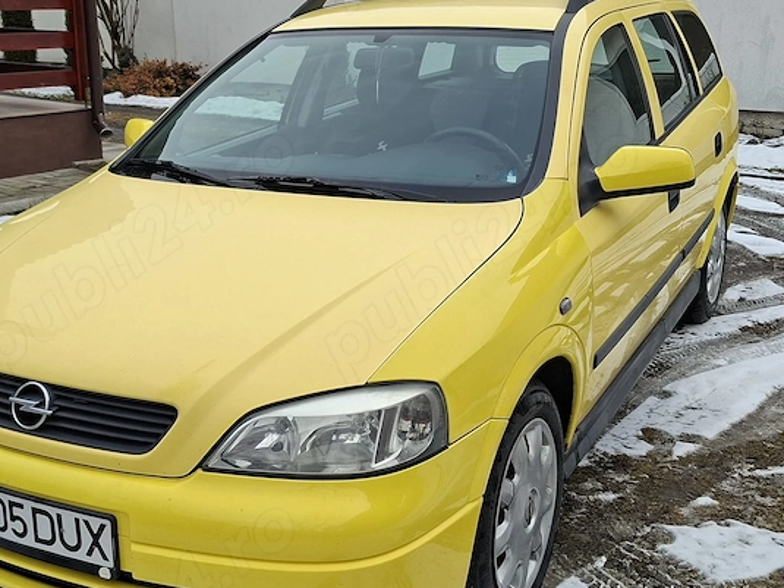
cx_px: 308
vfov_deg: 33.6
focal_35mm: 43
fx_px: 974
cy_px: 277
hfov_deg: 43.6
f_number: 1.8
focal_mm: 5.54
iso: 50
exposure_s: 1/764
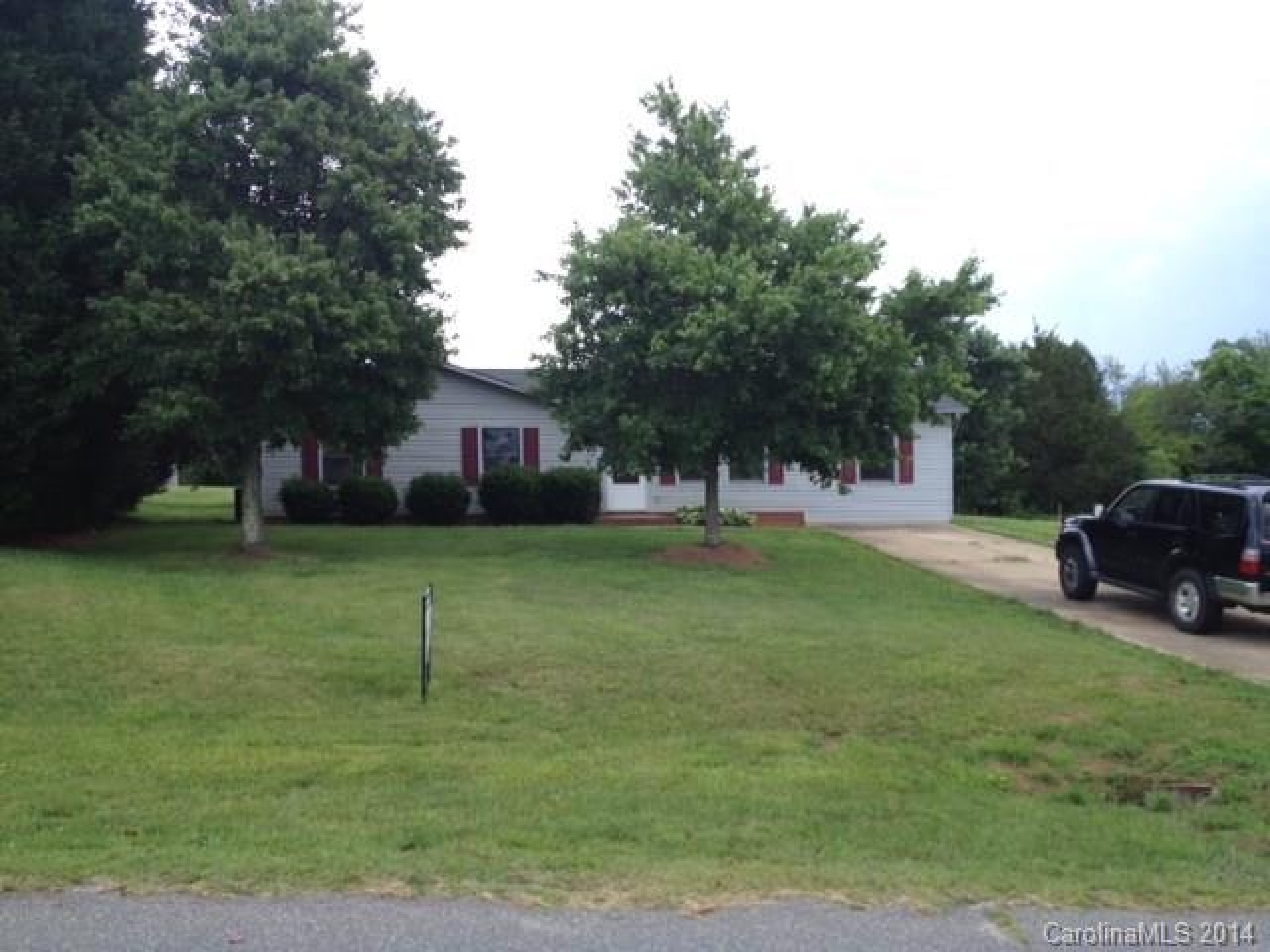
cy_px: 476
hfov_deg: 52.6
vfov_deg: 40.7
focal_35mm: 35
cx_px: 635
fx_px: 1284
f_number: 2.4
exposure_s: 1/575
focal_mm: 4.28
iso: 50
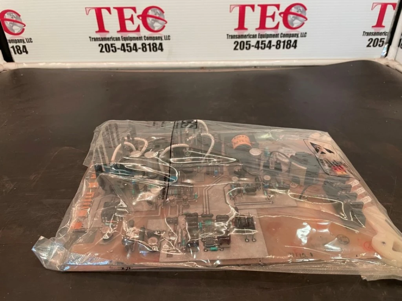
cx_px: 201
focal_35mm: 26
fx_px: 302
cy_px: 150
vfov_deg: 53.1
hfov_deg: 67.3
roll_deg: +1.1
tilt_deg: -32.2
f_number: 1.6
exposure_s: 1/59
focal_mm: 4.2
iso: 200
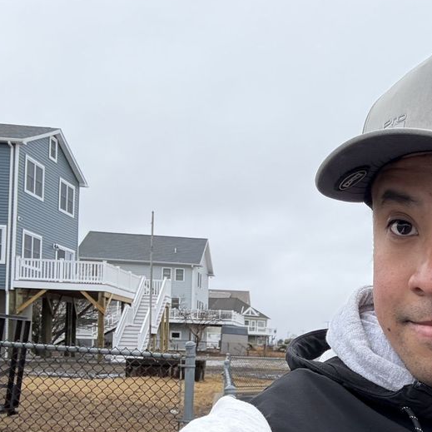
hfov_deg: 32.2
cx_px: 464
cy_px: 349
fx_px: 664
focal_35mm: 47
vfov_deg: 34.9
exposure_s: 1/289
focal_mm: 2.69
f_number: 1.9
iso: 32
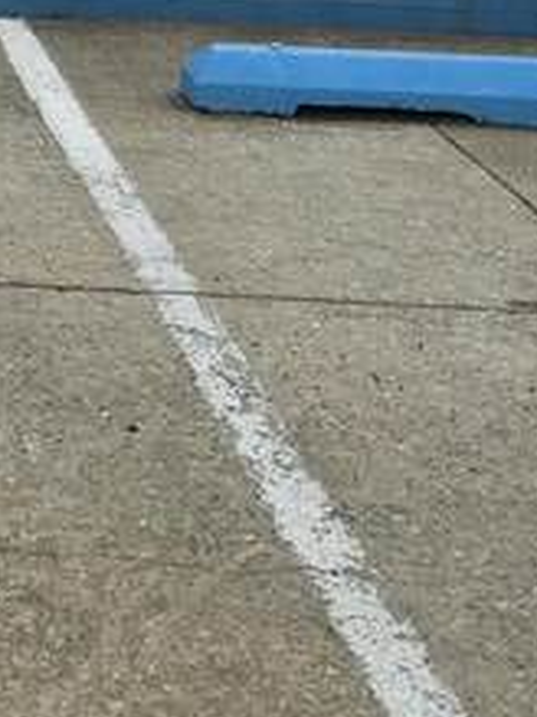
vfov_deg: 16.8
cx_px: -619
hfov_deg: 12.4
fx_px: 2091
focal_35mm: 101
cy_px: -488
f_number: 1.7
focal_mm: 6.3
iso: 12
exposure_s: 1/994
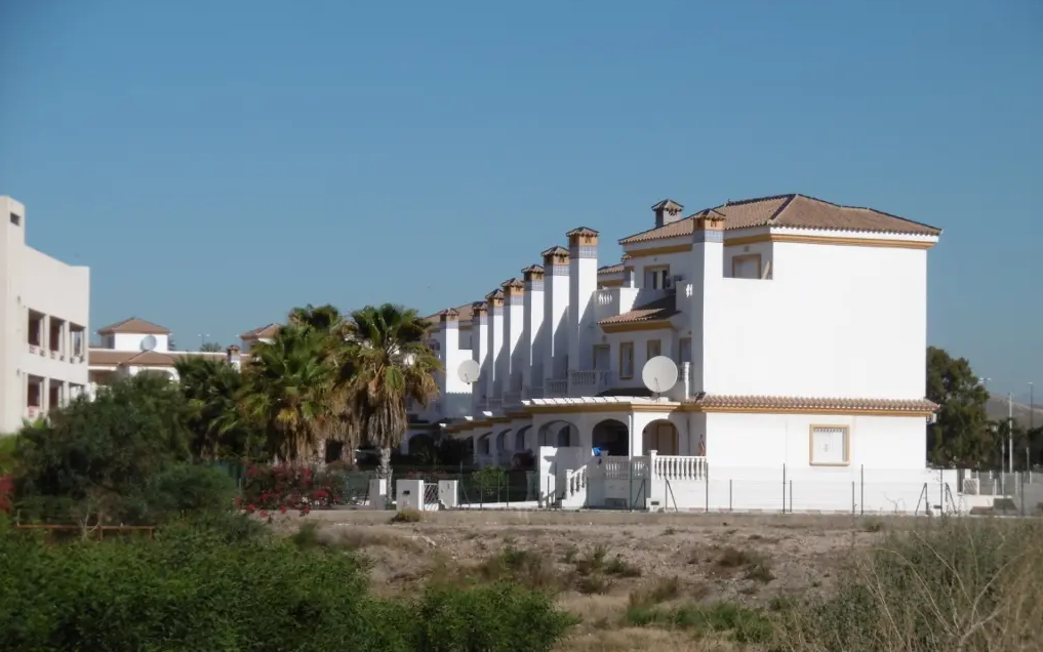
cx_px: 522
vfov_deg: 11.8
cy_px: 358
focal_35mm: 111
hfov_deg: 18.8
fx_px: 3156
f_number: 12.1
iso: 100
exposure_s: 1/250
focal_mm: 18.6
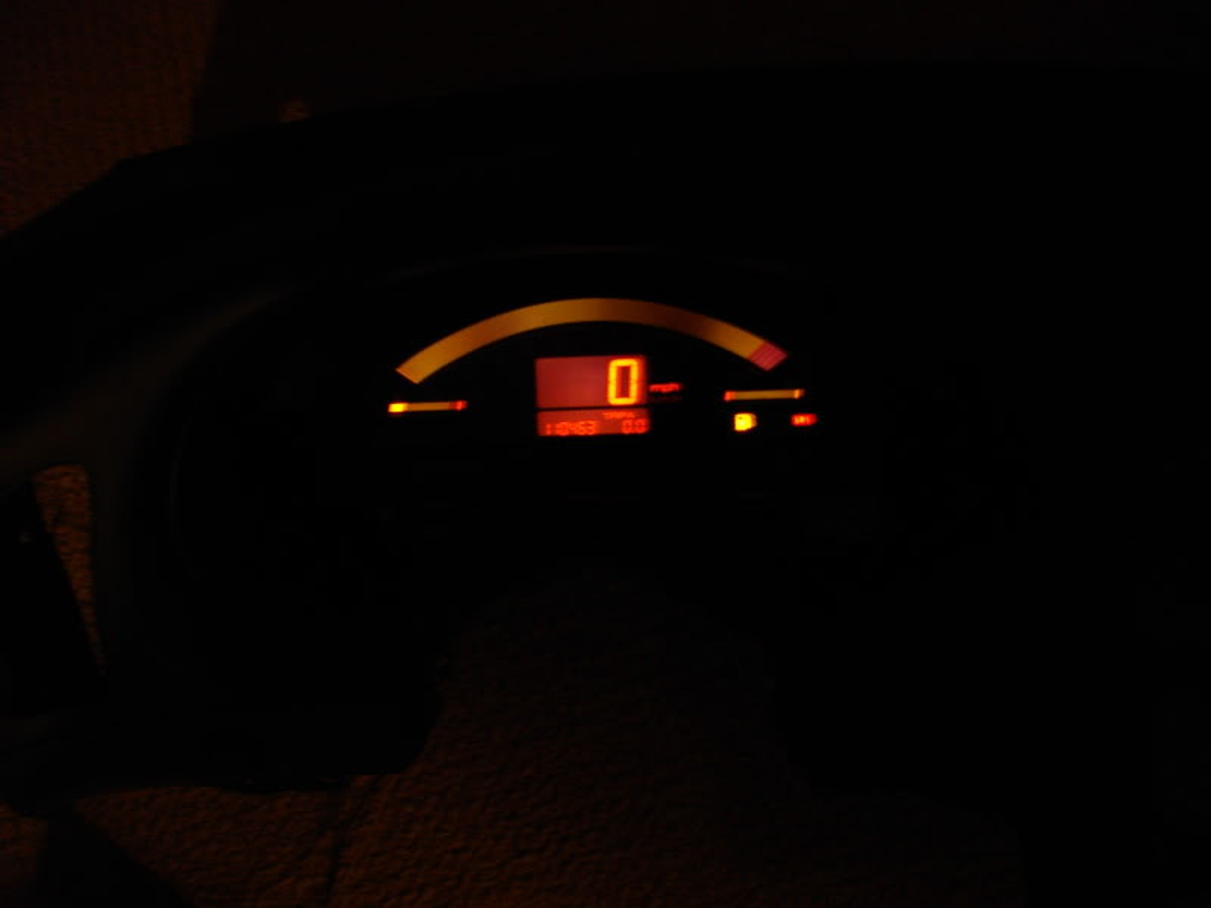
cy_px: 454
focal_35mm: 32
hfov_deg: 56.8
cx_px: 606
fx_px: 1119
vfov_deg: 44.2
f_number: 2.9
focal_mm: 5.7
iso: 100
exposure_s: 1/4
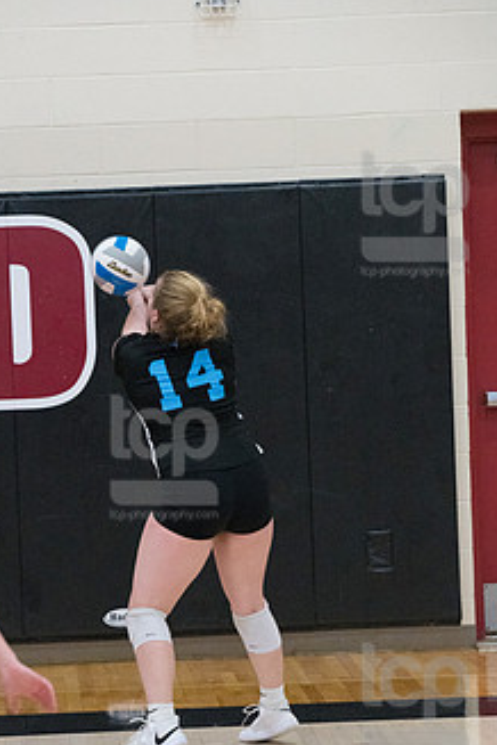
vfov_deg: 11.1
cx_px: 164
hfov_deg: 7.4
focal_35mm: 186
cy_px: 458
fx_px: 3851
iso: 6400
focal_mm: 135
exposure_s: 1/1000
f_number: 4.5
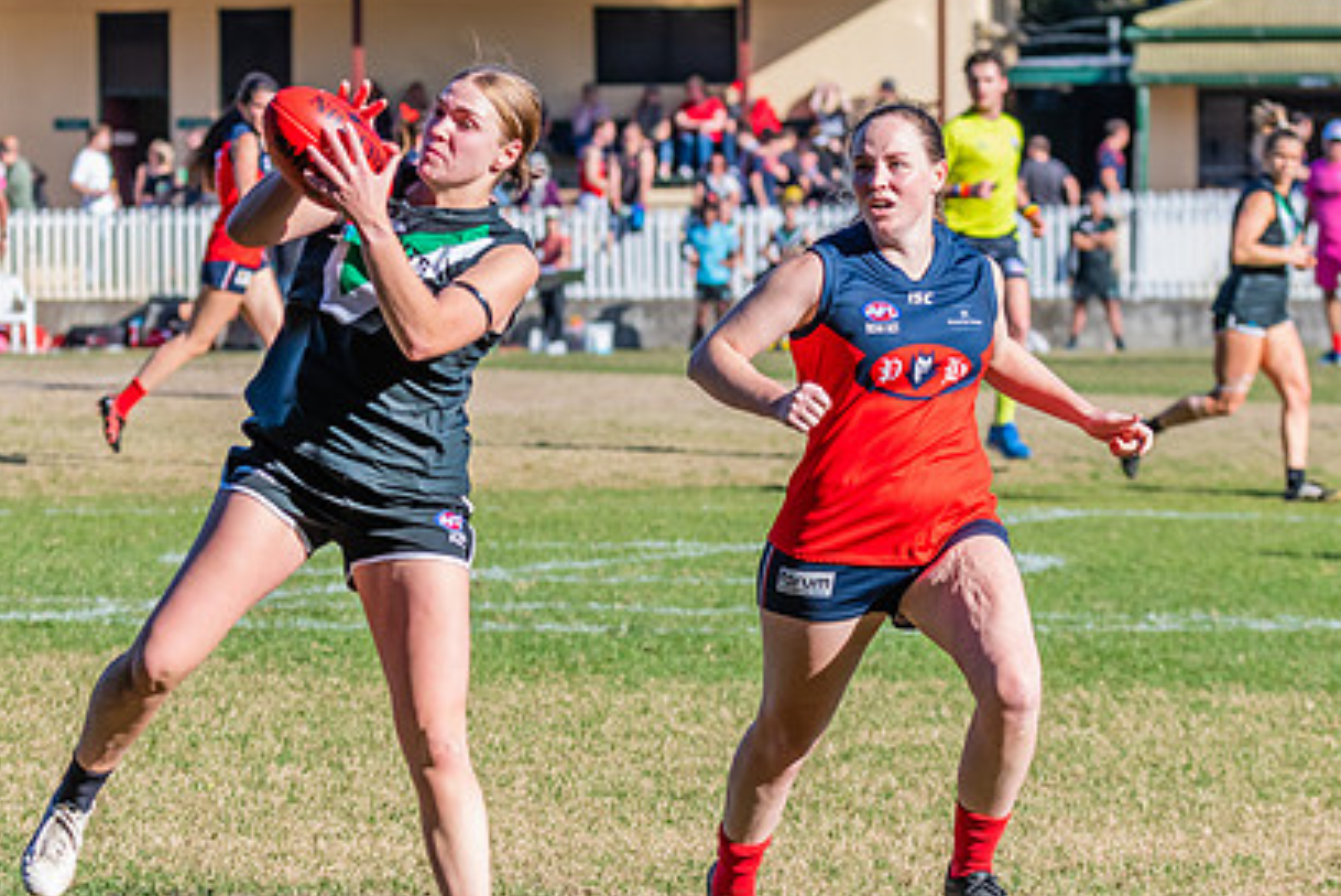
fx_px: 10135
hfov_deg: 7.6
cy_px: 426
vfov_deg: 5.1
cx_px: 630
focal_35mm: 272
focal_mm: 150
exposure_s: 1/1600
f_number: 7.1
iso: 800
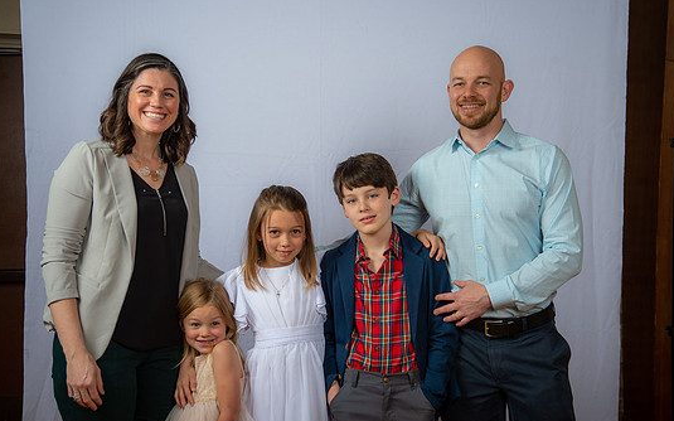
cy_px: 219
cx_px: 331
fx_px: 973
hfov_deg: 38.2
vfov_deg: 24.4
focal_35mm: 53
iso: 250
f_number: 6.3
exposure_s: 1/200
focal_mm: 48
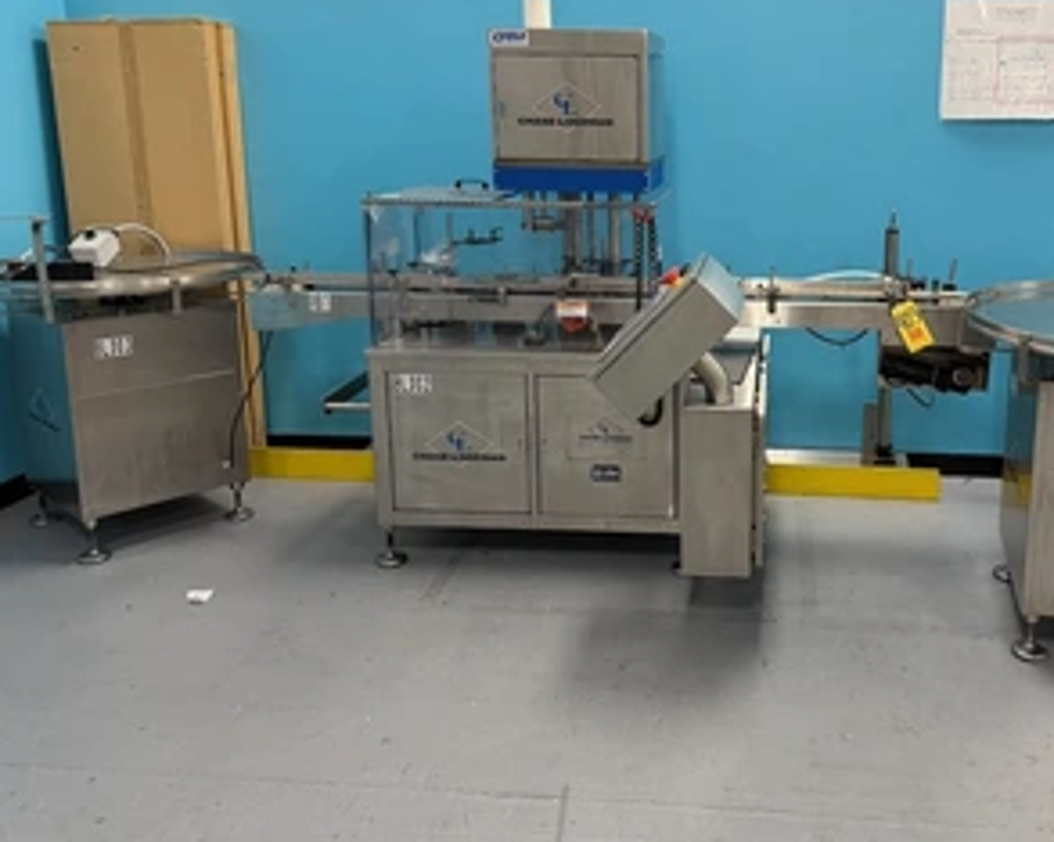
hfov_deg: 54.5
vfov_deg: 45.4
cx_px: 705
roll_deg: -1.2
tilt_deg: -10.9
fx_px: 998
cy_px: 324
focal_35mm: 32
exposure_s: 1/60
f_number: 1.78
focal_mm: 6.76
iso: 200
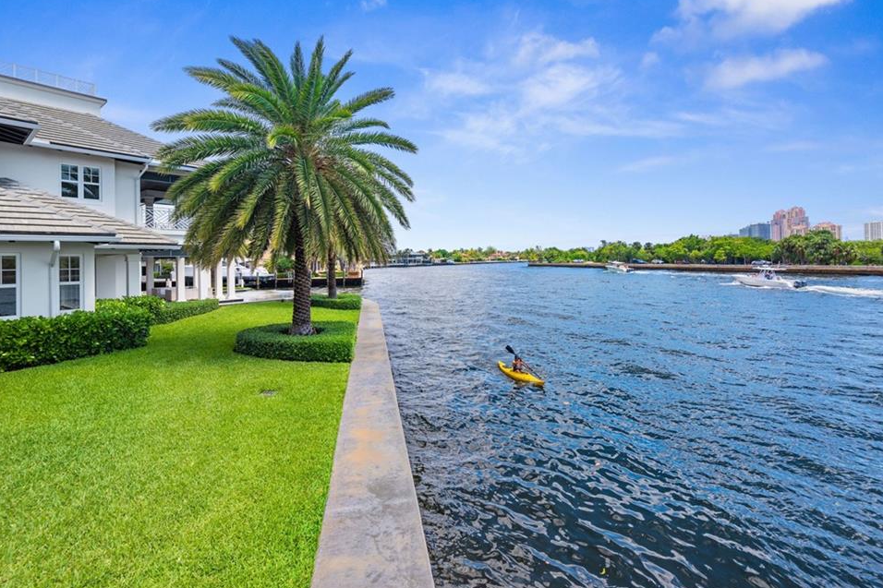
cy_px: 288
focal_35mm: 15
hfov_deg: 100.4
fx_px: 368
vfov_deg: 77.3
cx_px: 455
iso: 125
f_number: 7.1
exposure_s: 1/400
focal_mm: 14
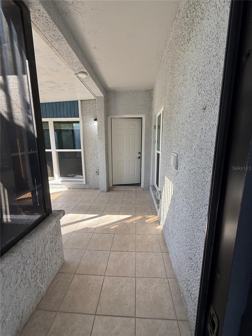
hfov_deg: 85.7
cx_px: 126
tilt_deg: -9.7
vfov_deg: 102.1
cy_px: 168
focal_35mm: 14
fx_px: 136
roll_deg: +0.7
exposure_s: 1/109
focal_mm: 2.22
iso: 64
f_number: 2.2
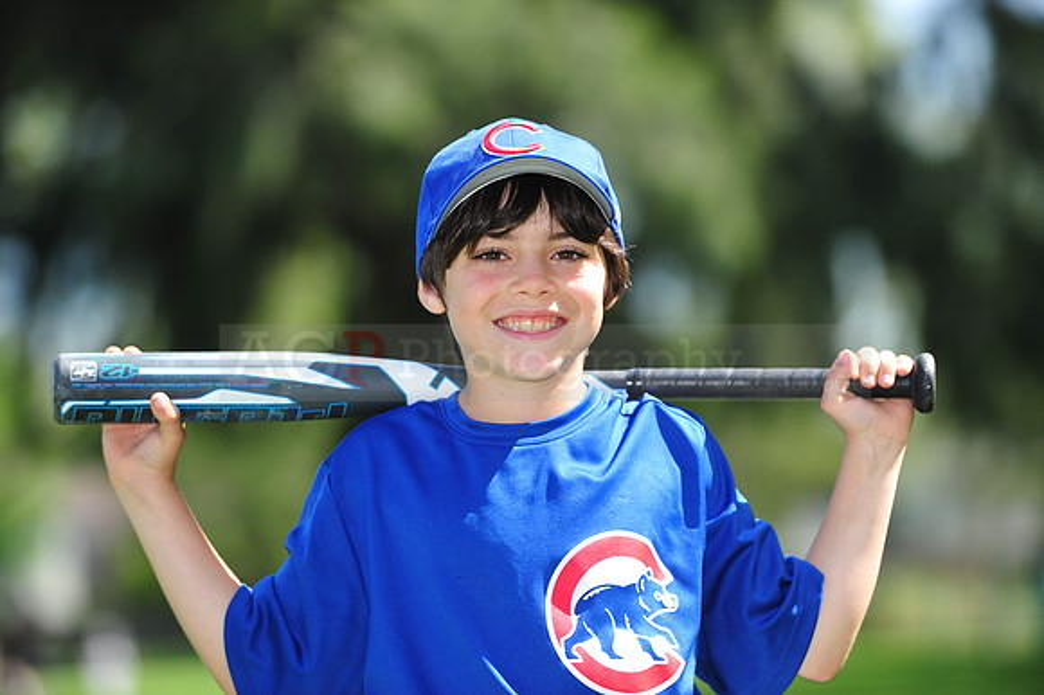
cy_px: 348
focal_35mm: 200
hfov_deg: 10.3
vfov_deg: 6.9
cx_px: 522
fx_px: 5796
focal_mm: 200
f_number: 4.5
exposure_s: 1/500
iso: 200
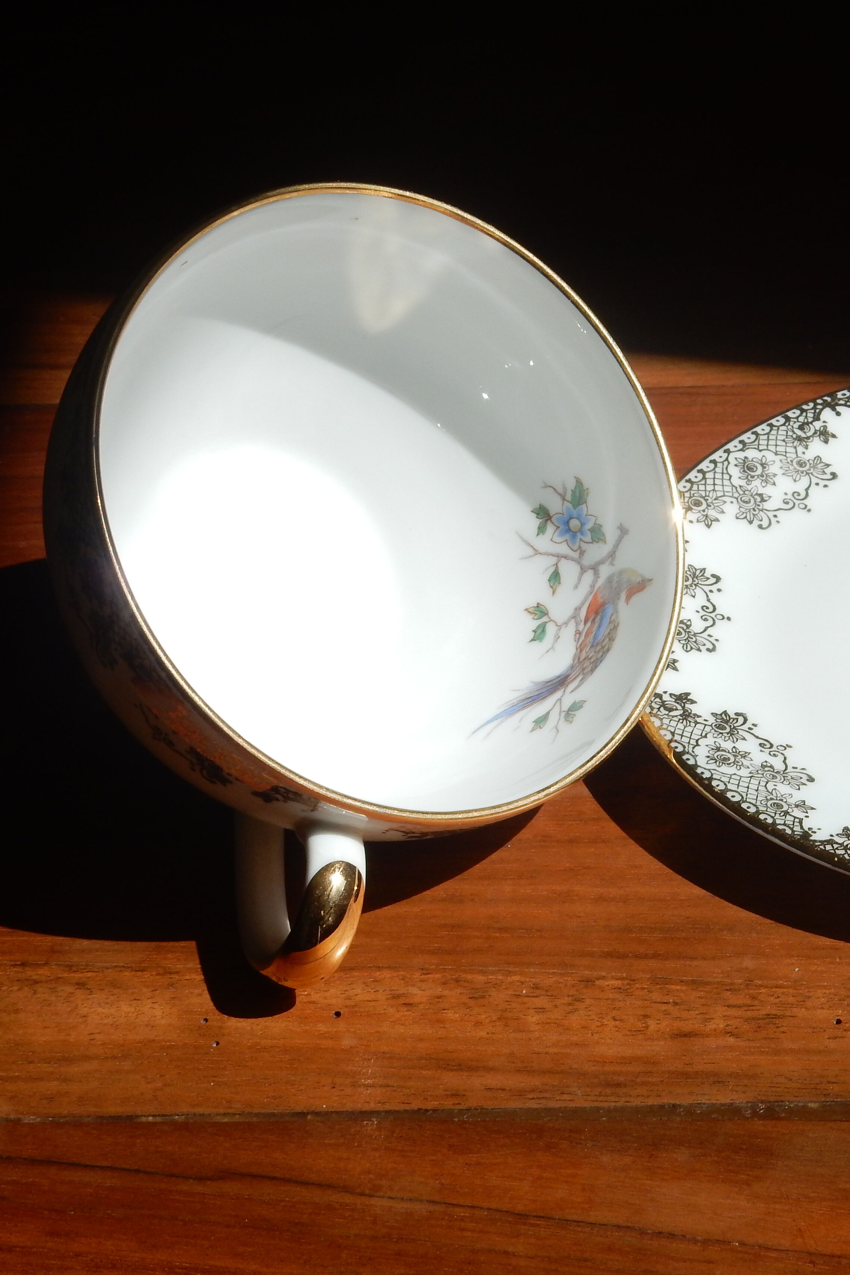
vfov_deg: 24.2
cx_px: 730
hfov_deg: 16.1
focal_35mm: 84
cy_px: 636
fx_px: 2975
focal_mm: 10.7
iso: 125
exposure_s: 1/1600
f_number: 4.5
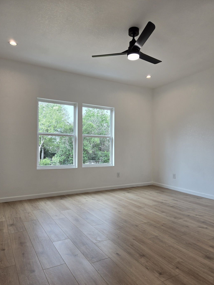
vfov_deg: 71.6
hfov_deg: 56.8
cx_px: 109
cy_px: 148
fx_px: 198
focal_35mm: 24
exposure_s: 1/120
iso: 25
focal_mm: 5.4
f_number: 1.8
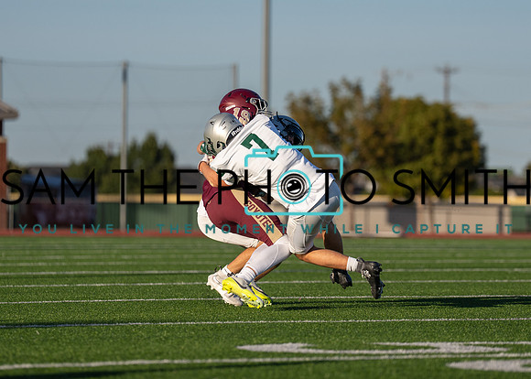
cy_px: 183
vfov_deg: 5.7
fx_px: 3815
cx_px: 320
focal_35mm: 253
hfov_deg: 8.0
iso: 160
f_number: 2.8
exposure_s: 1/4000
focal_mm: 159
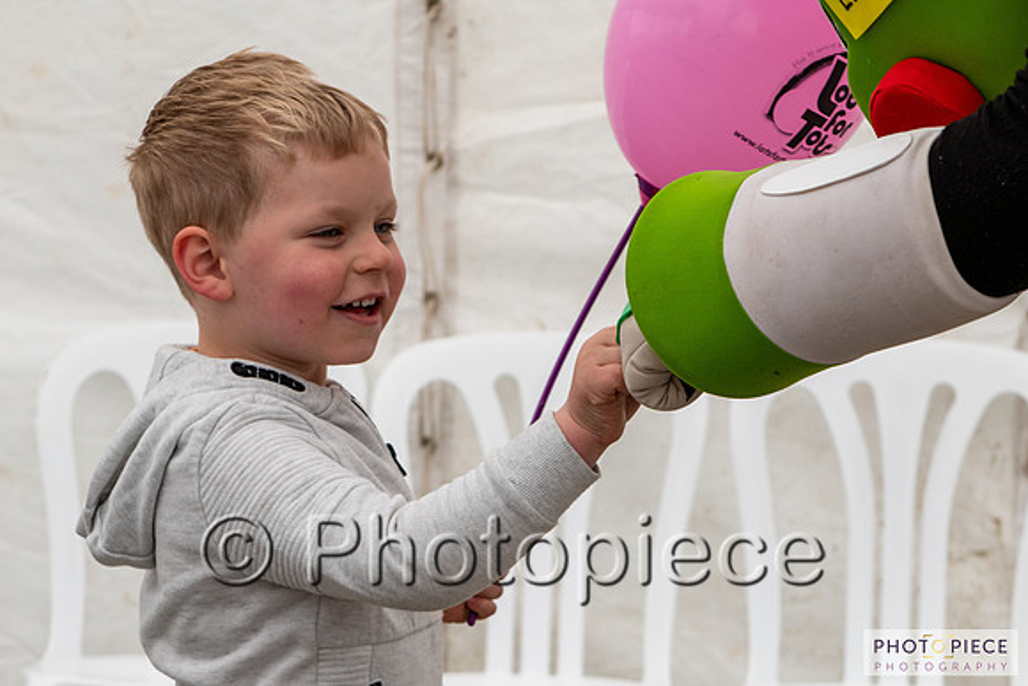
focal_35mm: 113
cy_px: 515
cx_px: 535
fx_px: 3236
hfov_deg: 18.1
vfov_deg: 12.1
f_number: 6.3
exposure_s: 1/250
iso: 160
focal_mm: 70
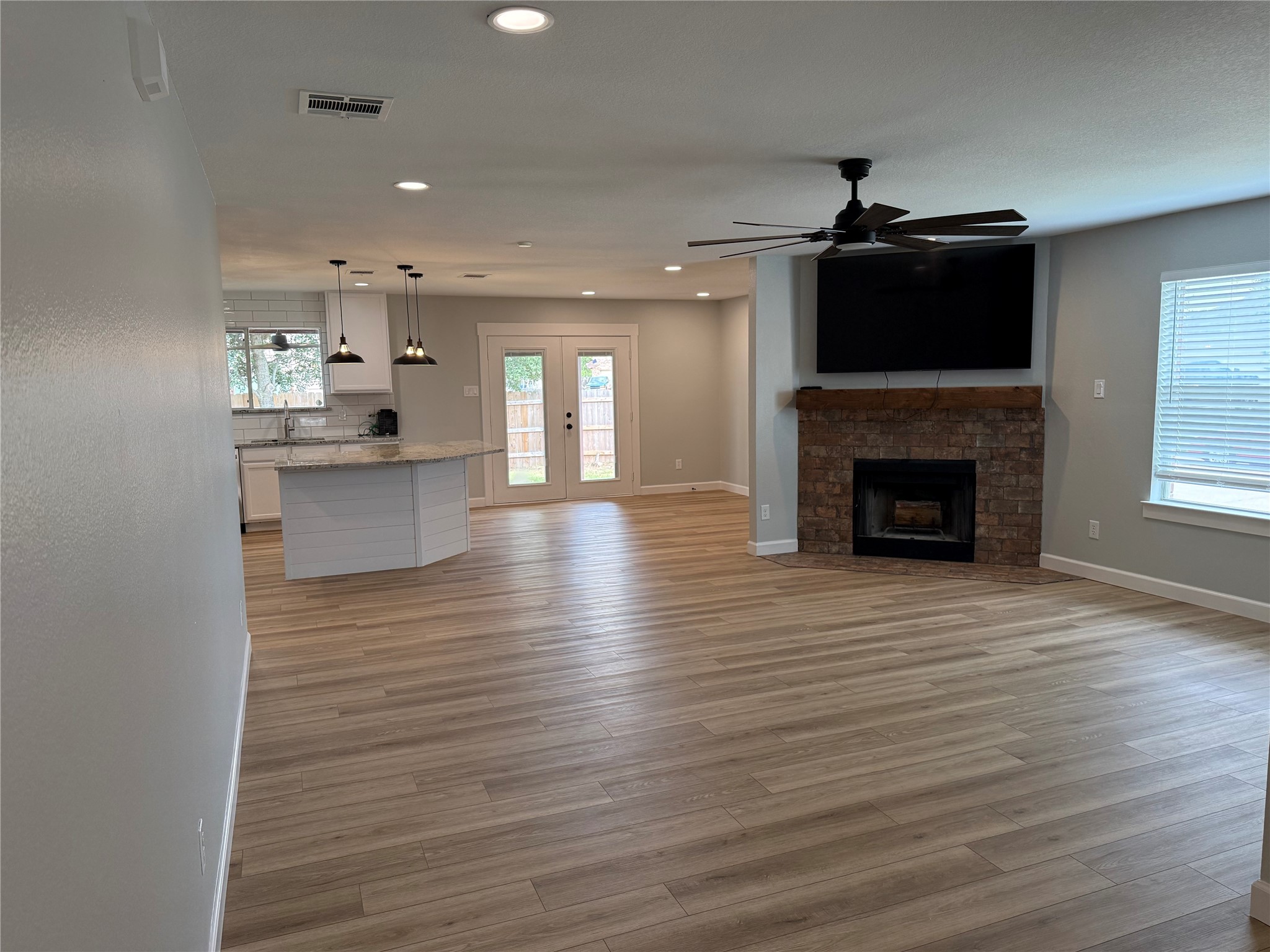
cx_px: 635
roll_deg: +1.5
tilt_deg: -7.7
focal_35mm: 24
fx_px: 881
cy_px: 476
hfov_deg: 71.6
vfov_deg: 56.8
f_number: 1.78
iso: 200
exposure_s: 1/200
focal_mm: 6.76
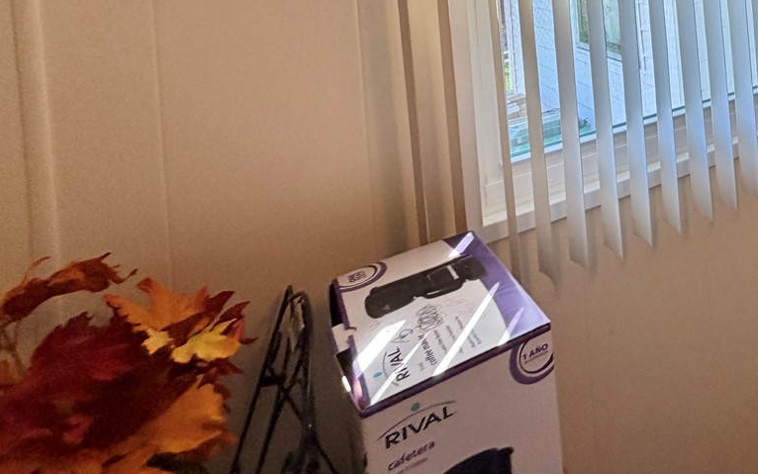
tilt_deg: -3.3
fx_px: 640
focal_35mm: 31
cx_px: 711
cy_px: -91
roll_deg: +6.7
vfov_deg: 33.3
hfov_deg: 52.2
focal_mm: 2.22
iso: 80
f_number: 2.2
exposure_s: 1/120
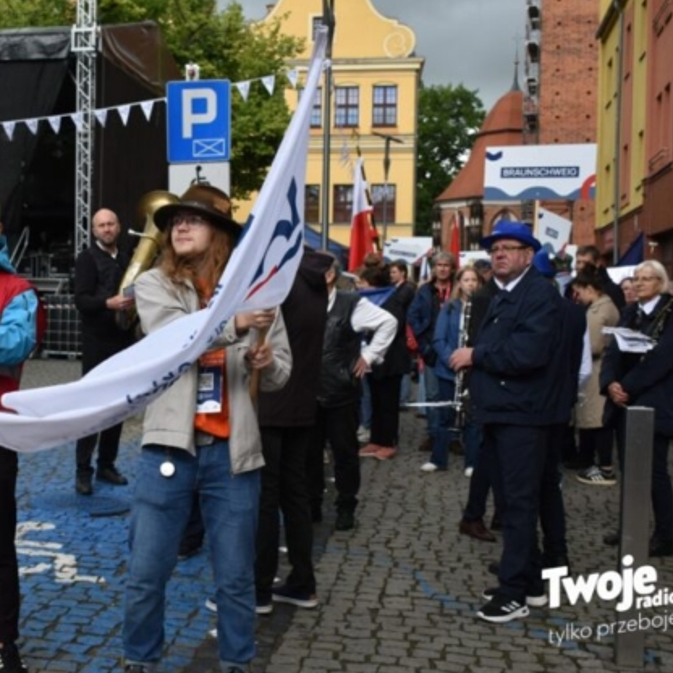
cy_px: 338
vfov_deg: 33.4
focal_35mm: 51
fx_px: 1122
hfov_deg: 33.0
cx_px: 199
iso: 400
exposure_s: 1/1250
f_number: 4.5
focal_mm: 26
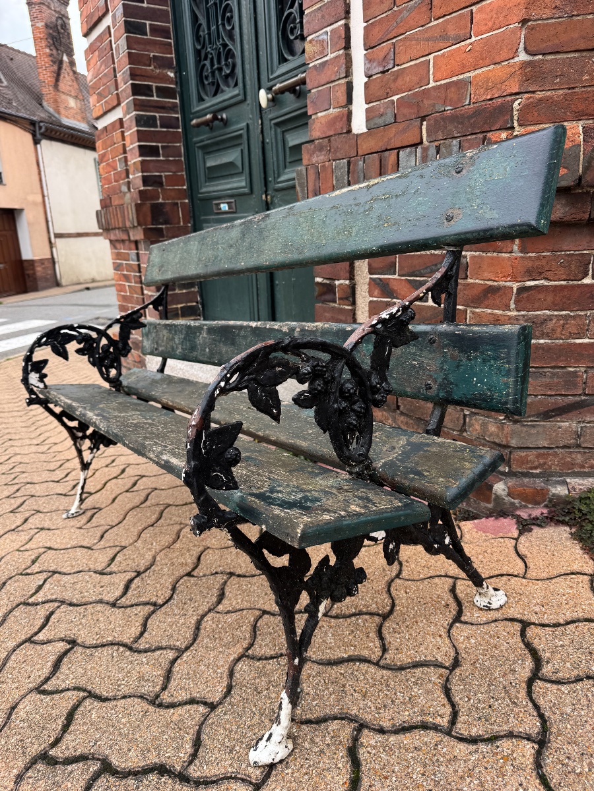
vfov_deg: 71.6
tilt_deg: -15.7
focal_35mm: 24
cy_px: 396
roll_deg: +4.3
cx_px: 297
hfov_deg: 56.8
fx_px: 549
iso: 80
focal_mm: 6.76
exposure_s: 1/572
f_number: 1.78
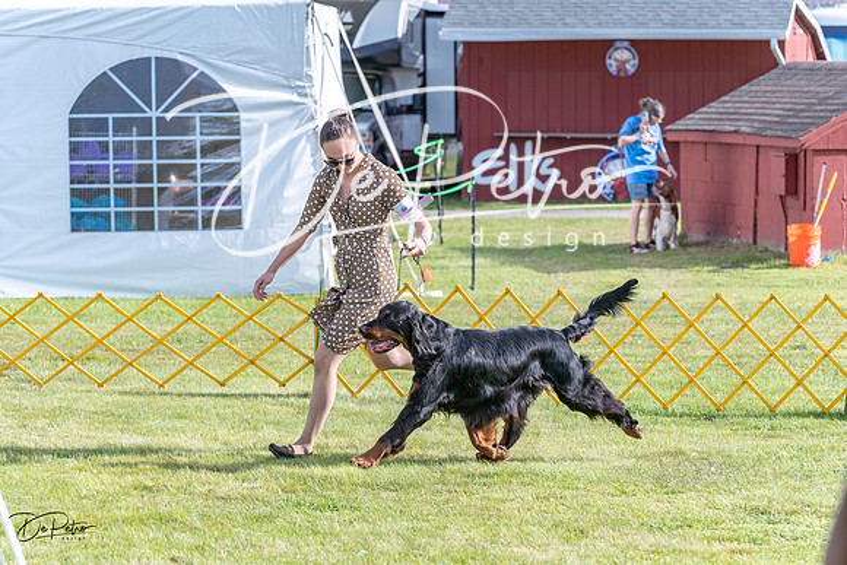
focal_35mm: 136
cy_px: 282
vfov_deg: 10.1
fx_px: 3200
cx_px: 424
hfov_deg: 15.1
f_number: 5.6
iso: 400
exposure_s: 1/1250
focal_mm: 136
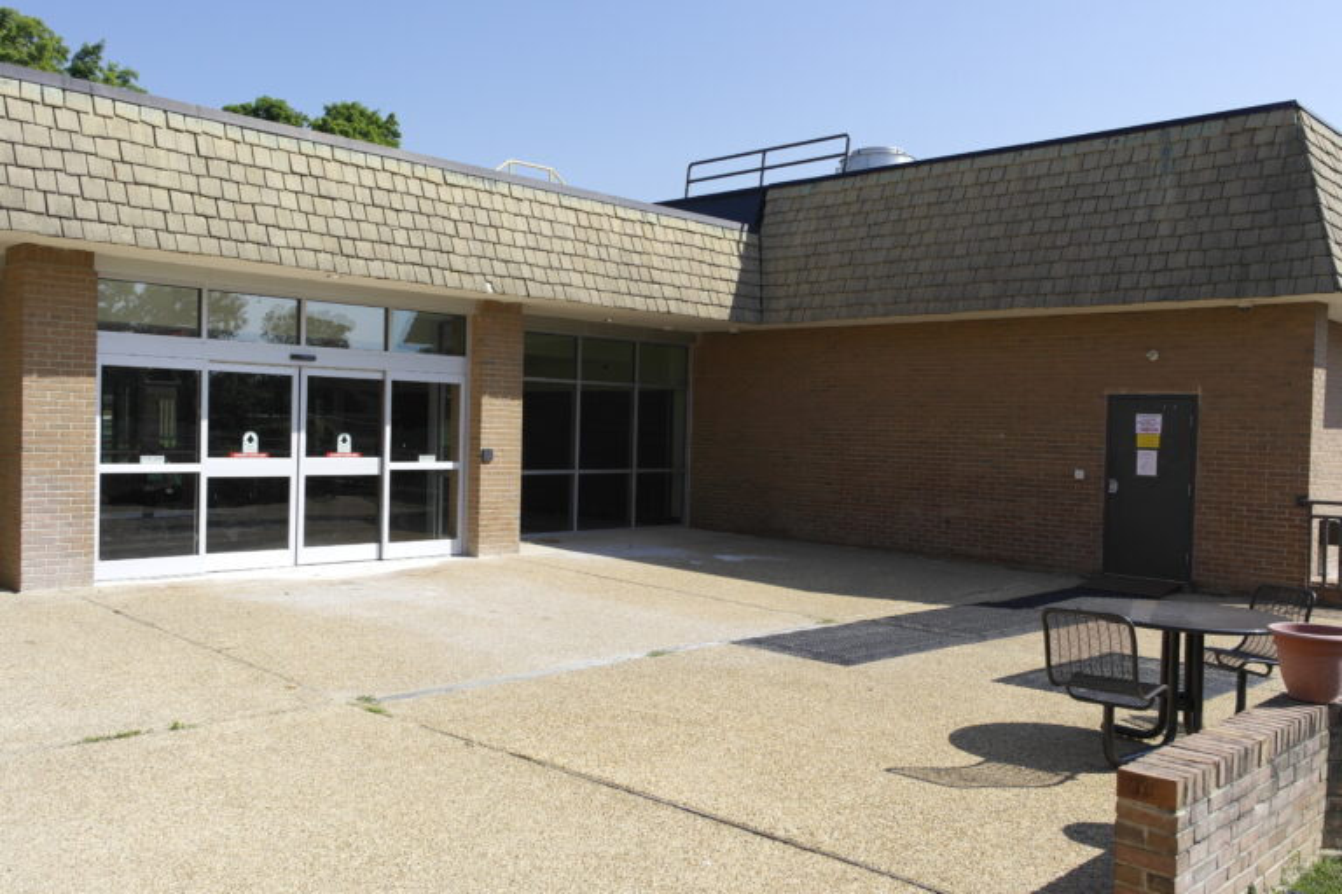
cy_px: 447
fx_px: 1118
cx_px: 671
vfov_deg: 43.6
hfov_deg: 61.9
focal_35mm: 30
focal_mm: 20
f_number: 6.3
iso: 100
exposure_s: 1/320
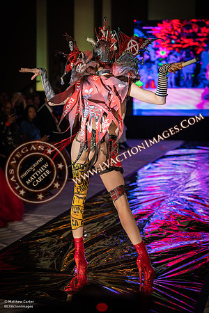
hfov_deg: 19.5
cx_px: 104
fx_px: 610
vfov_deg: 28.8
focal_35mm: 70
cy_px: 156
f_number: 2.8
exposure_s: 1/500
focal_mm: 70
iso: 1250
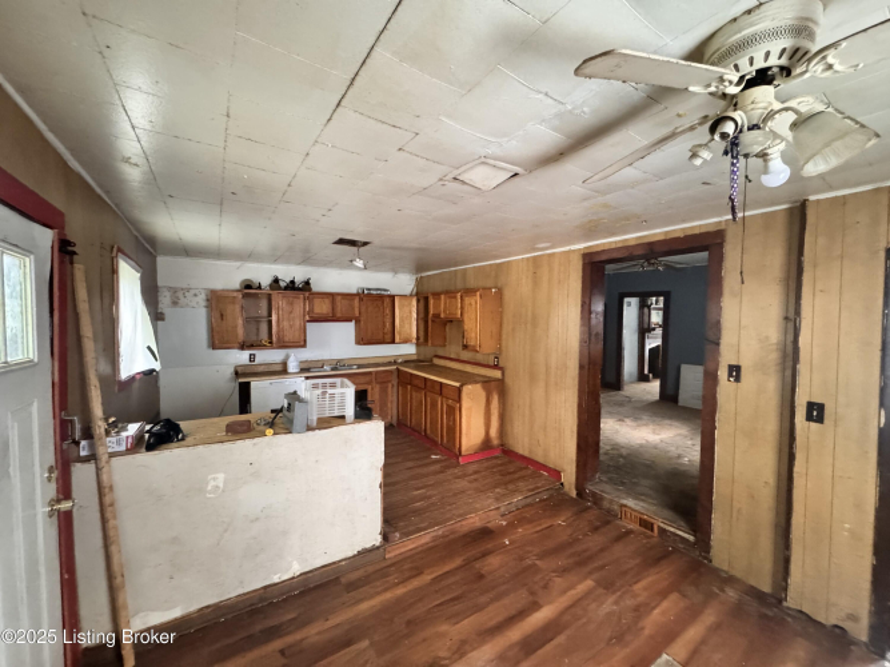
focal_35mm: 14
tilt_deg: -2.8
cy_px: 334
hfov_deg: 102.1
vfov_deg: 85.7
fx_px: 360
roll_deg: -0.7
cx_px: 445
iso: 1250
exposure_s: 1/55
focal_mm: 2.22
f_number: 2.2
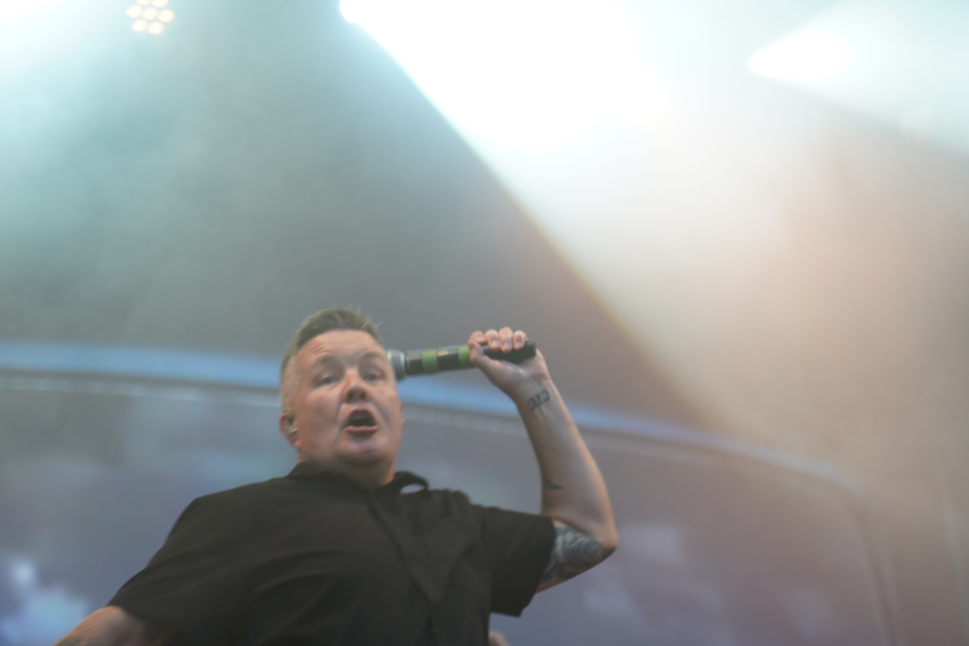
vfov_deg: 13.0
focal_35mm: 105
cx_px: 484
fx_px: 2826
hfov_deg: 19.5
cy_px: 323
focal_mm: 105
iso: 500
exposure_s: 1/160
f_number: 4
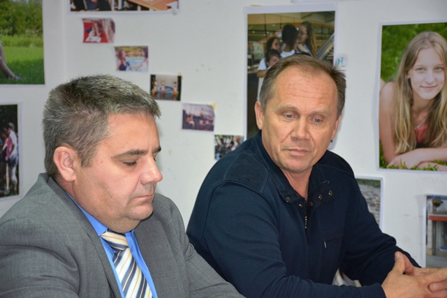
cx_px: 224
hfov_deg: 22.6
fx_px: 1118
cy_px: 149
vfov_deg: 15.2
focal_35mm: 90
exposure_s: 1/60
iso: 1800
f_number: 5
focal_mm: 60
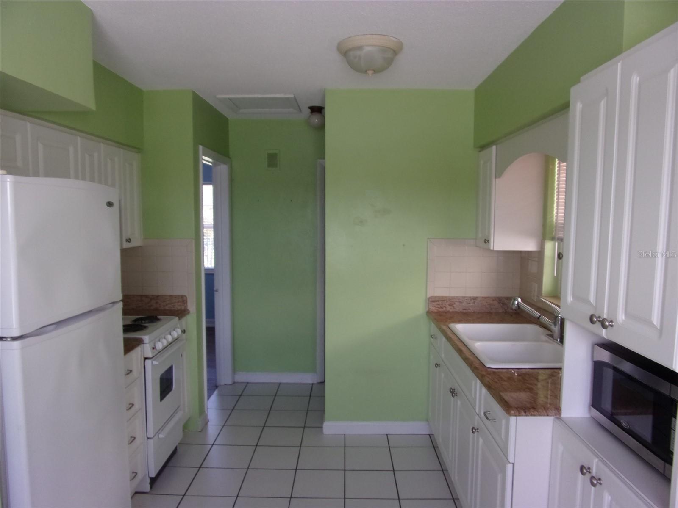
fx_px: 470
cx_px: 339
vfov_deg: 56.8
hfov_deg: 71.6
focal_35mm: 24
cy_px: 254
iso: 83
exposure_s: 1/34
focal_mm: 4.3
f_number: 3.3
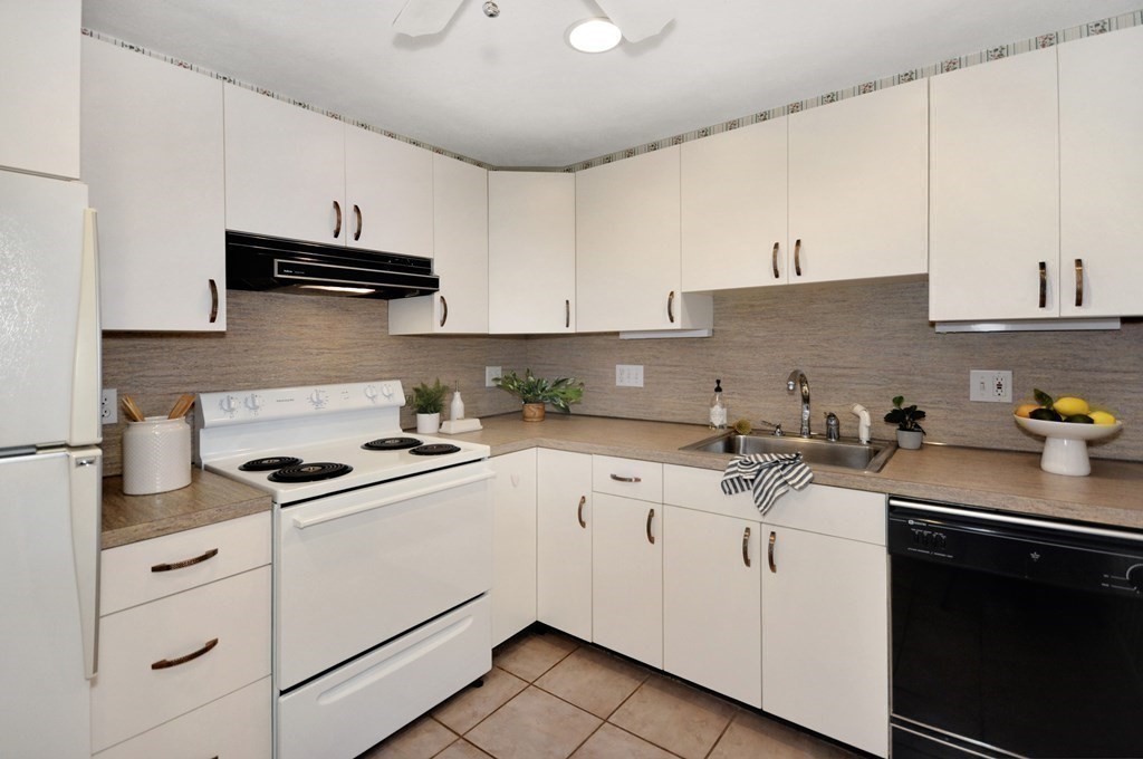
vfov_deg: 77.2
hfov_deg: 100.5
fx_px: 476
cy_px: 380
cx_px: 572
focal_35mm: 15
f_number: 5
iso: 400
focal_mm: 10
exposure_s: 1/60
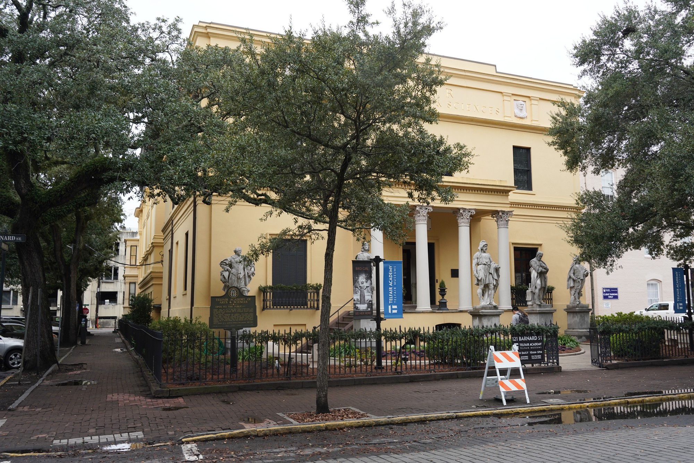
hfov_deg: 63.7
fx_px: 559
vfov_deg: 45.0
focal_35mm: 29
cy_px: 232
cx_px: 347
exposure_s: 1/100
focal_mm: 29
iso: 400
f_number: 7.1
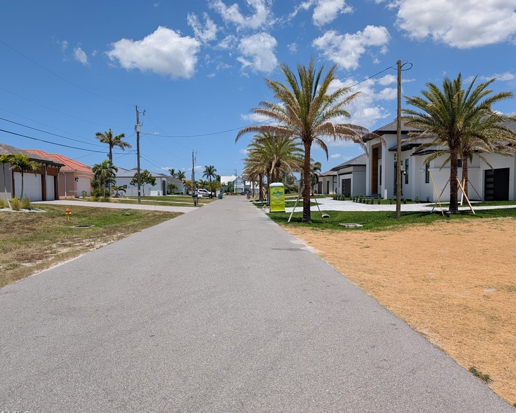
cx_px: 249
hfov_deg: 66.0
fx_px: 397
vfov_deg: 54.9
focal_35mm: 26
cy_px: 214
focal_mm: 6.9
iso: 21
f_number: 1.68
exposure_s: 1/1527
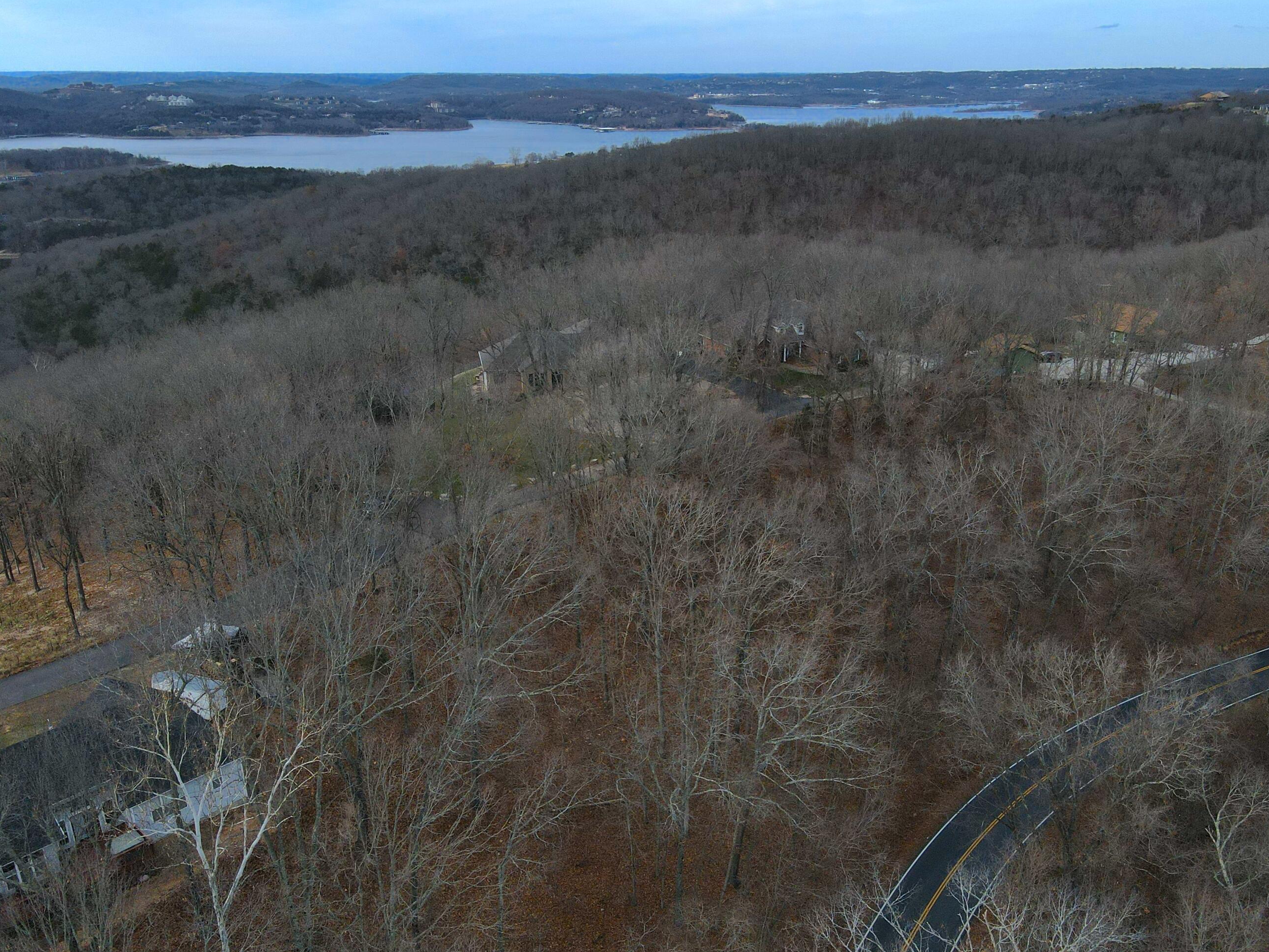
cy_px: 516
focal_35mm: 28
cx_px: 668
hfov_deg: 63.4
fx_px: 1027
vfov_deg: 49.7
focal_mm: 4.5
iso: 110
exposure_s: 1/800
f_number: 2.8
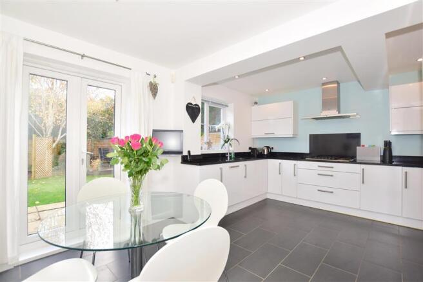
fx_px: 176
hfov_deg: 100.4
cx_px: 212
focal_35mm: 15
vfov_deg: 77.3
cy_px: 141
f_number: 5
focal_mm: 10
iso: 200
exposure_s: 1/60
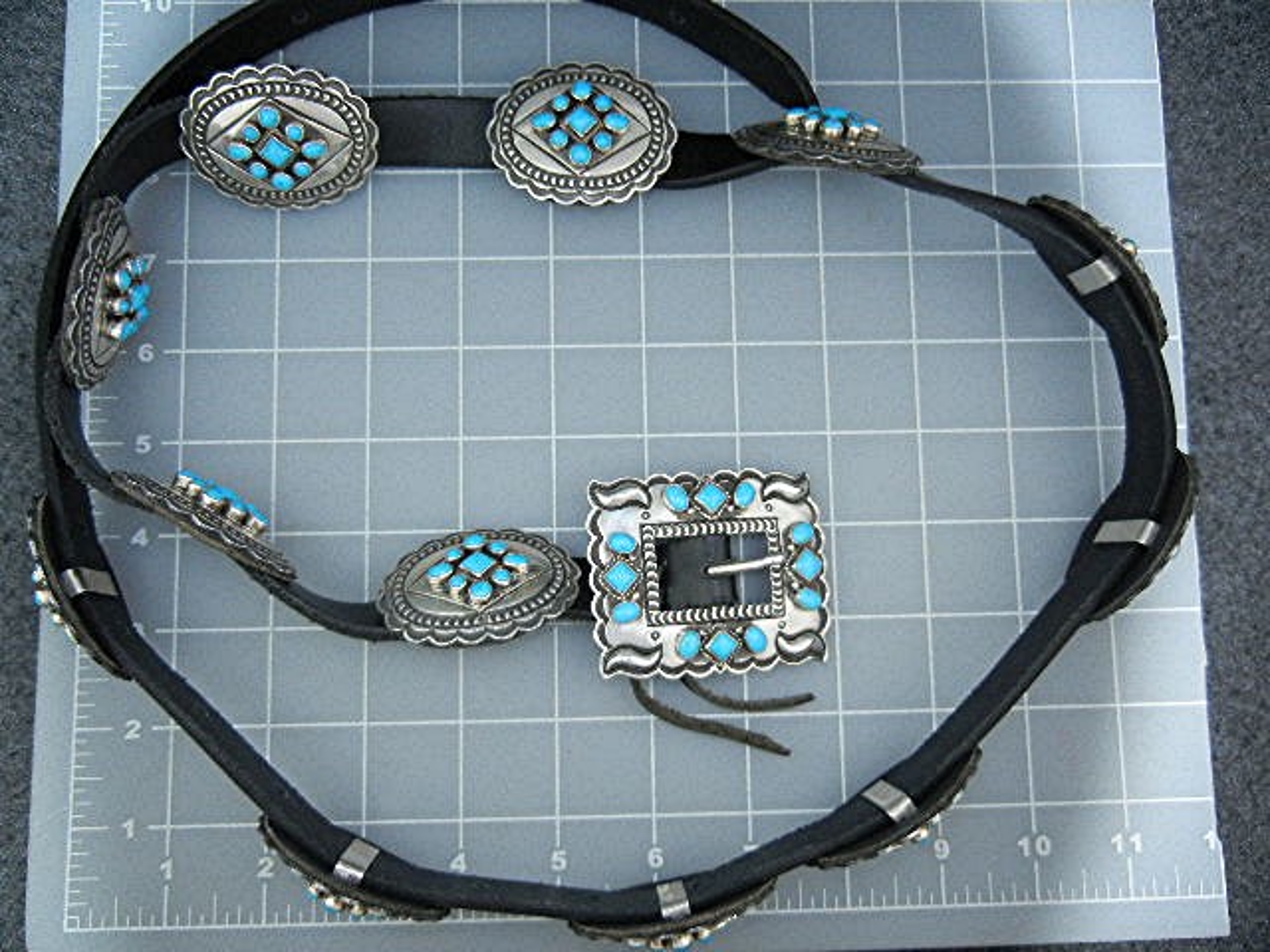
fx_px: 1101
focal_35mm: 30
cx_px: 635
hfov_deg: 60.0
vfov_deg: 46.8
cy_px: 476
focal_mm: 5.4
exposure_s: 1/28
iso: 400
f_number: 3.5
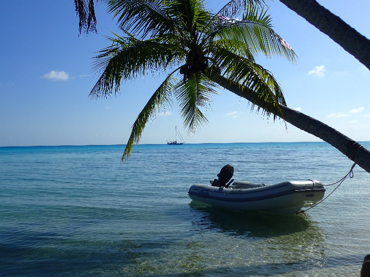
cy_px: 138
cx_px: 185
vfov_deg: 40.7
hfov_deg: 52.6
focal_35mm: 35
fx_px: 374
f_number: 10
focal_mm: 6.42
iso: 100
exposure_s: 1/320
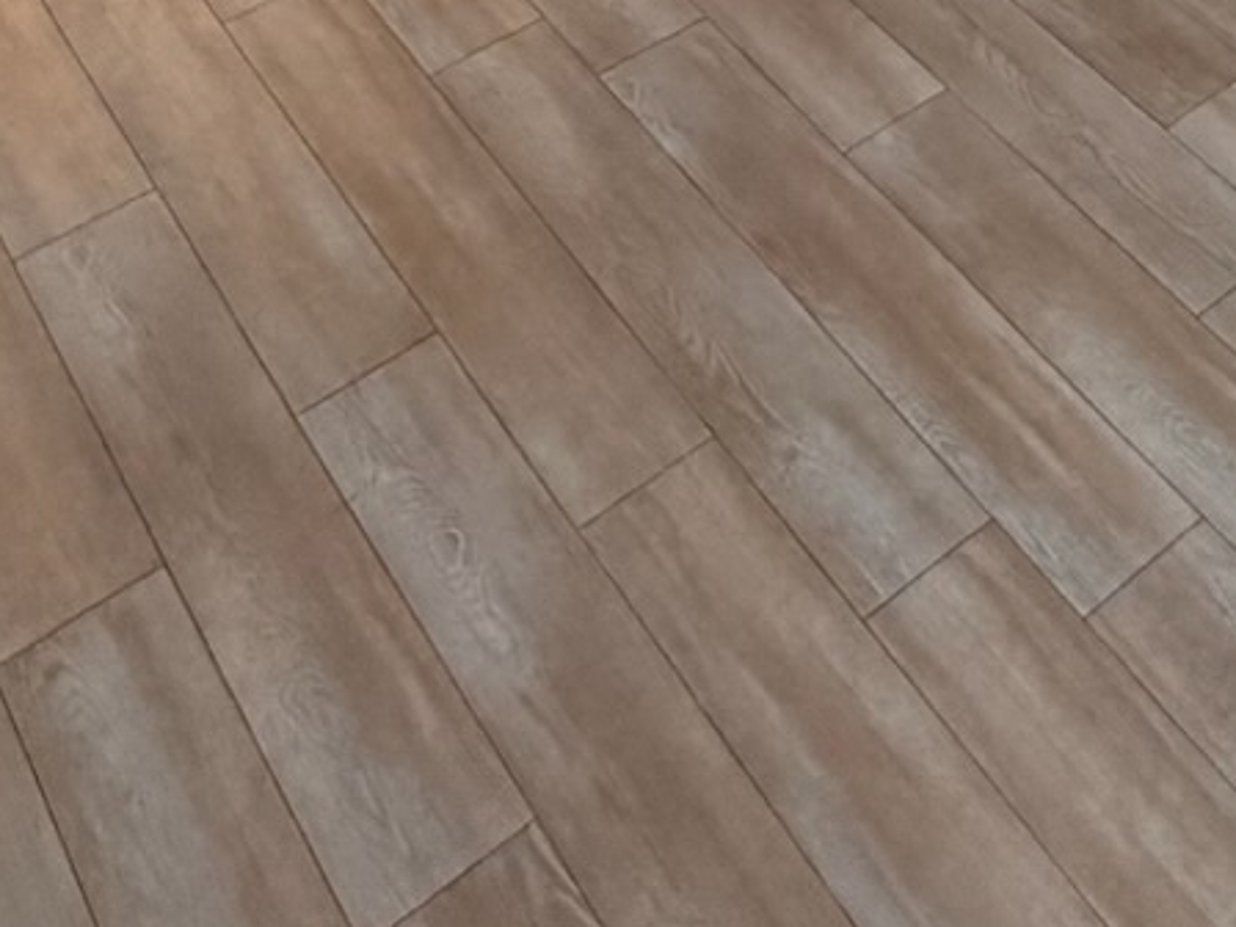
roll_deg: -0.4
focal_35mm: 64
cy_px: -1013
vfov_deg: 16.4
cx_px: 1184
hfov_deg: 28.7
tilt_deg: -15.3
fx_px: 2285
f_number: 2.2
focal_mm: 2.22
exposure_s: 1/121
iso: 200
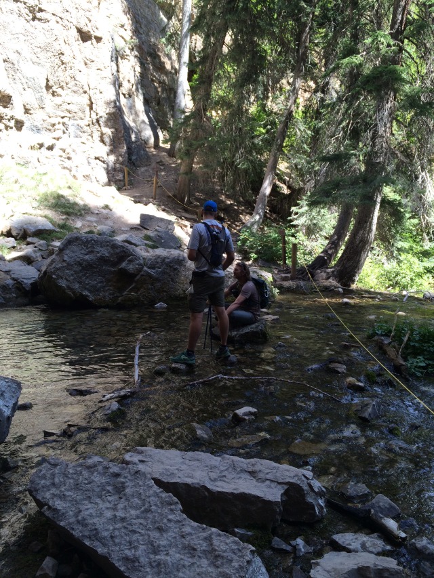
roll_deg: +1.7
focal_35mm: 29
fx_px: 485
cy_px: 289
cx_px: 217
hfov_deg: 48.2
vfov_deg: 61.7
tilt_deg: -8.0
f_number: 2.2
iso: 32
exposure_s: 1/258
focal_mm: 4.15
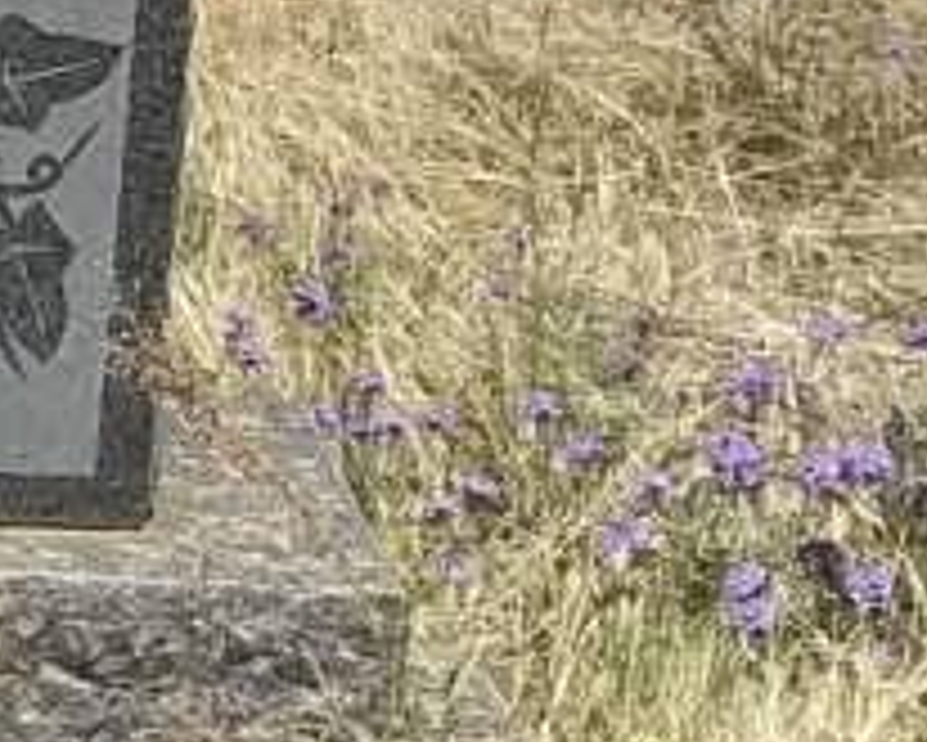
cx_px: -801
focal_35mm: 182
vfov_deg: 8.4
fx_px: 4996
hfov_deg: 10.0
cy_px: -49
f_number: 5.5
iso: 80
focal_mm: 5.7
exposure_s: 1/640
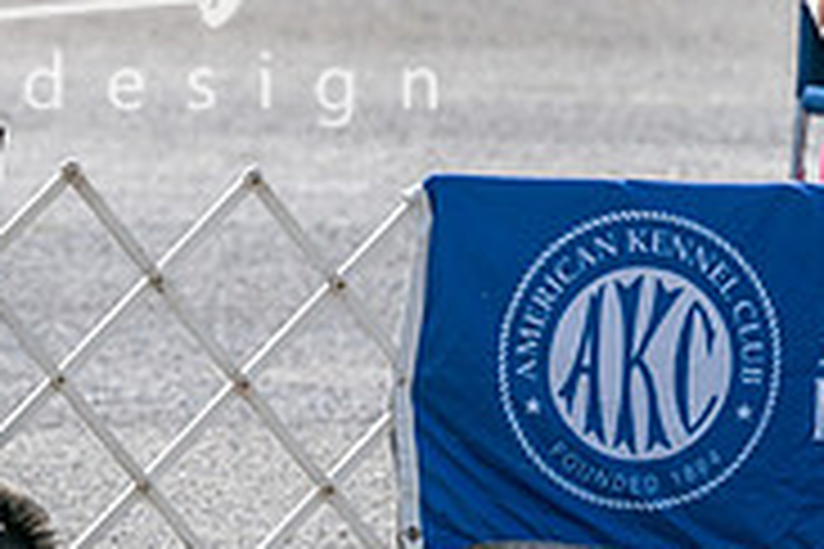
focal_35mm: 449
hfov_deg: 4.6
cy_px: 223
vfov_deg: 3.1
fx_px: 10276
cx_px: -122
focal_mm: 142
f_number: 5
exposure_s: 1/2000
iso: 400
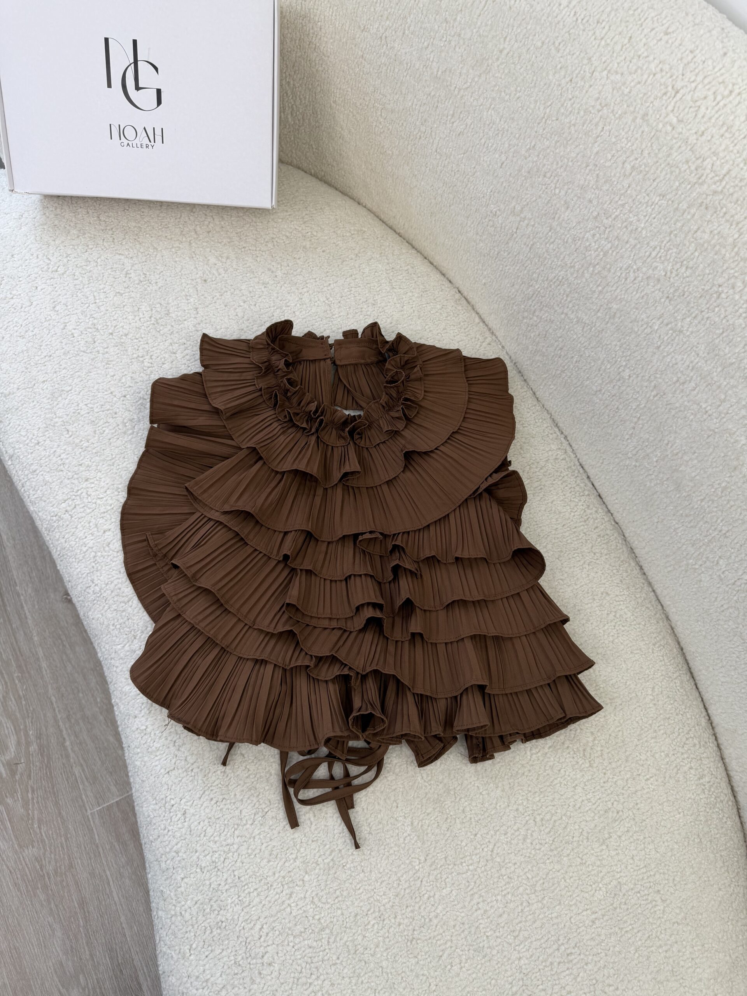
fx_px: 691
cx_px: 374
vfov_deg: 71.6
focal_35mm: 24
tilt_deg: -66.2
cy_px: 498
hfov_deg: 56.8
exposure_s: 1/100
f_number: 1.78
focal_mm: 6.76
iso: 64
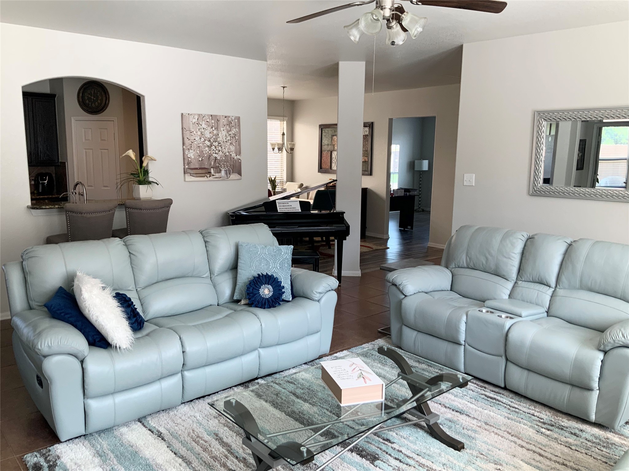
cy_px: 236
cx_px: 314
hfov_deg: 61.7
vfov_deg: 48.2
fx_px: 527
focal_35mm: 29
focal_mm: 3
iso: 40
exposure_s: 1/60
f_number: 1.8
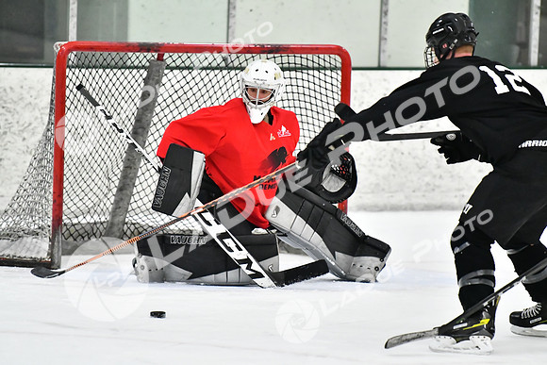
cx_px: 274
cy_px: 182
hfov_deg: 7.2
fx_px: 4331
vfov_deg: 4.8
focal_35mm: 285
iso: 6400
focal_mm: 190
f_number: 2.8
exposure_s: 1/1600
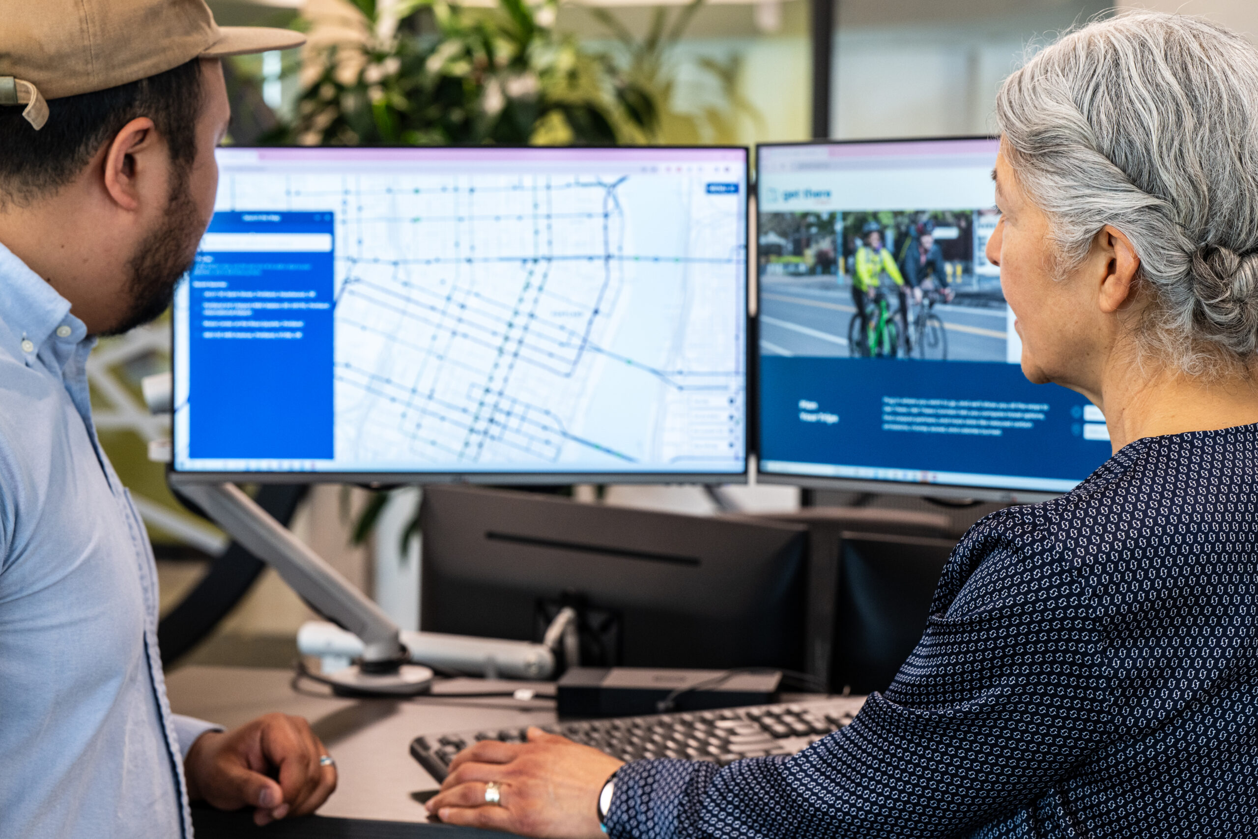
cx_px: 629
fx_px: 2446
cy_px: 420
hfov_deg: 28.8
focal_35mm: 70
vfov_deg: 19.5
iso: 800
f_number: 6.3
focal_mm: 70
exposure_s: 1/100
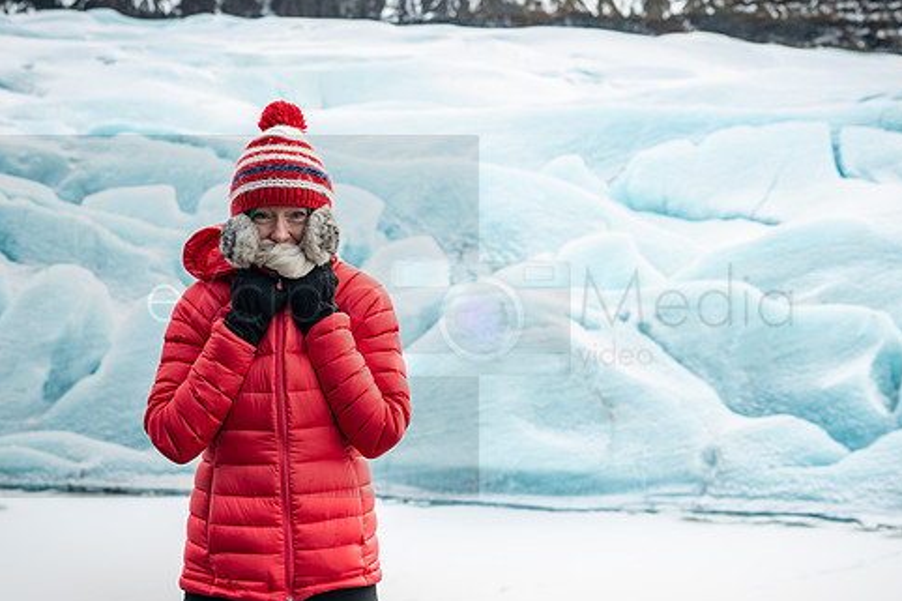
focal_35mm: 92
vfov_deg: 14.9
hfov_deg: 22.1
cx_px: 508
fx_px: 2304
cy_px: 290
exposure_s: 1/20
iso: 100
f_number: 7.1
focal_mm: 70
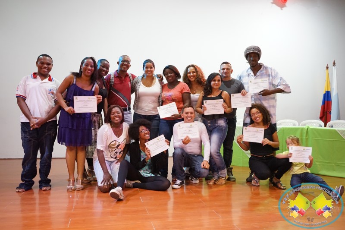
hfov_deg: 63.7
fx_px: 278
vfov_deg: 44.9
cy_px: 115
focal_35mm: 29
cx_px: 172
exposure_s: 1/50
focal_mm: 29
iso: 5000
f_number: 3.5
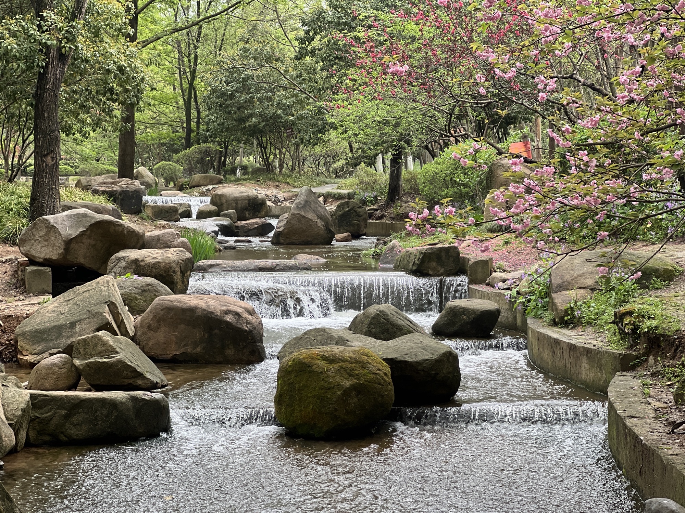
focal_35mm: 77
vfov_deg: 19.1
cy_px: 256
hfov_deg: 25.3
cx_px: 342
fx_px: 1524
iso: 64
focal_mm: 9
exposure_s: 1/121
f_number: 2.8
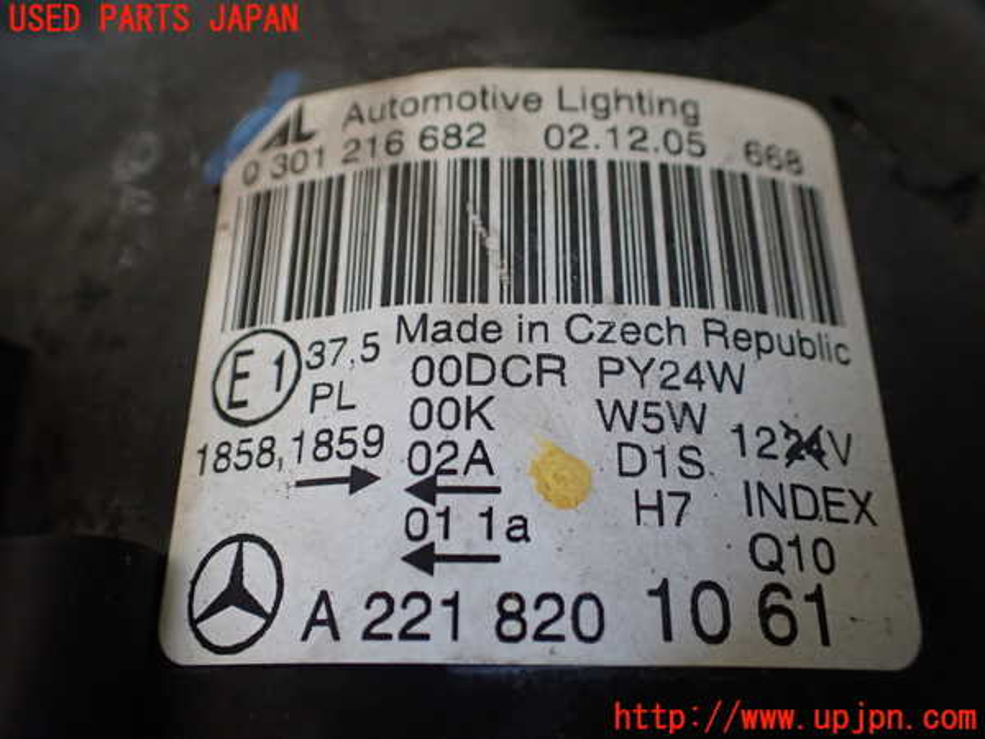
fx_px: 854
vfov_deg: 46.8
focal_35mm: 30
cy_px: 370
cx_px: 492
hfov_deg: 60.0
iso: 400
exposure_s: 1/125
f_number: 2.3
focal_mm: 5.4
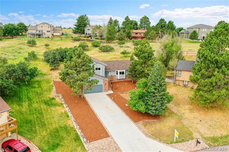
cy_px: 76
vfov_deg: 46.4
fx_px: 178
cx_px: 114
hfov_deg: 65.5
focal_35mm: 28
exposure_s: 1/120
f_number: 4.5
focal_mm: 10.26
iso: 100
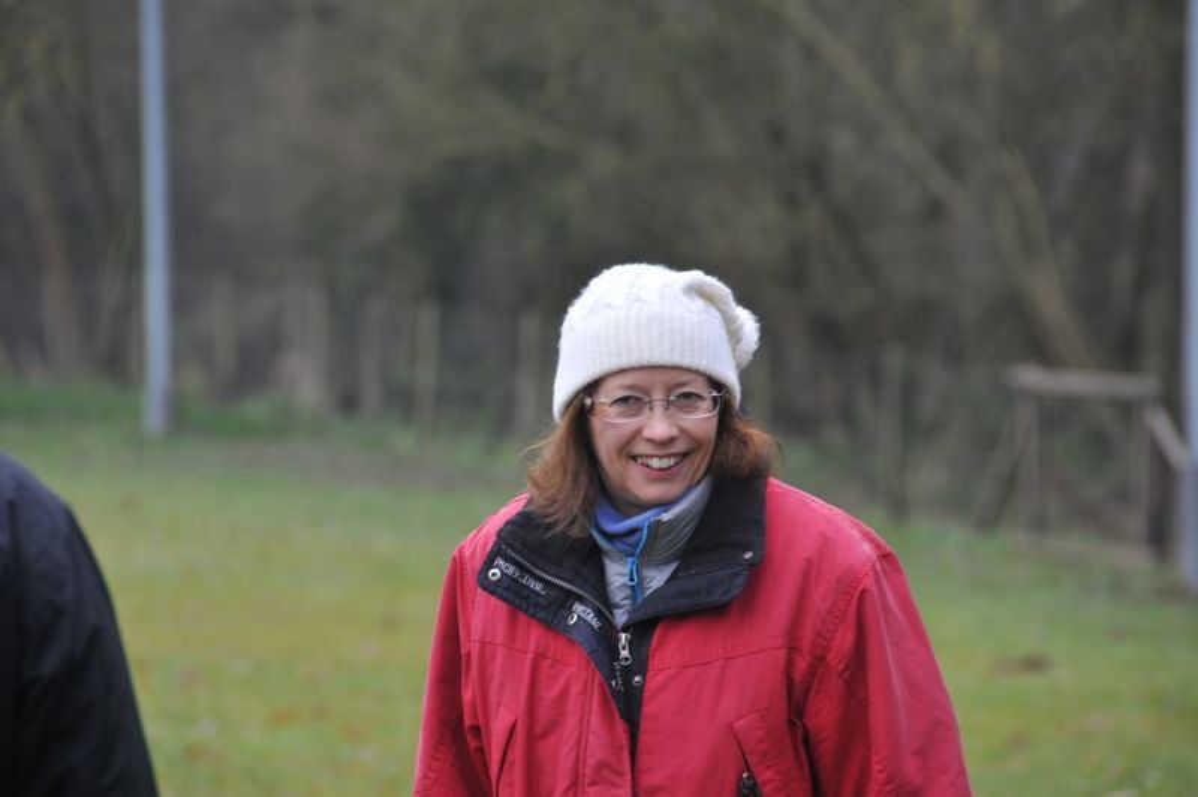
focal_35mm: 300
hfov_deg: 6.9
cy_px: 398
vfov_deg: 4.6
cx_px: 599
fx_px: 9975
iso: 400
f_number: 6.3
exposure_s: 1/125
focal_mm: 200
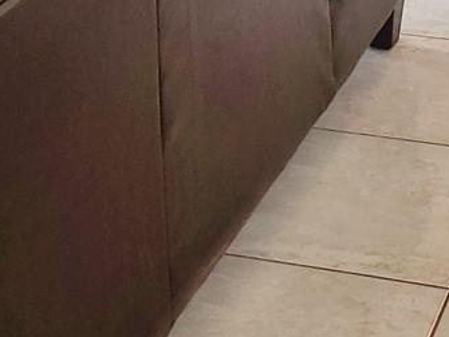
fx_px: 1610
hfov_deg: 15.8
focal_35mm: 124
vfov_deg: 10.8
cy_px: -354
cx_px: 348
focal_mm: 4.3
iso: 100
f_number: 2.4
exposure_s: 1/30
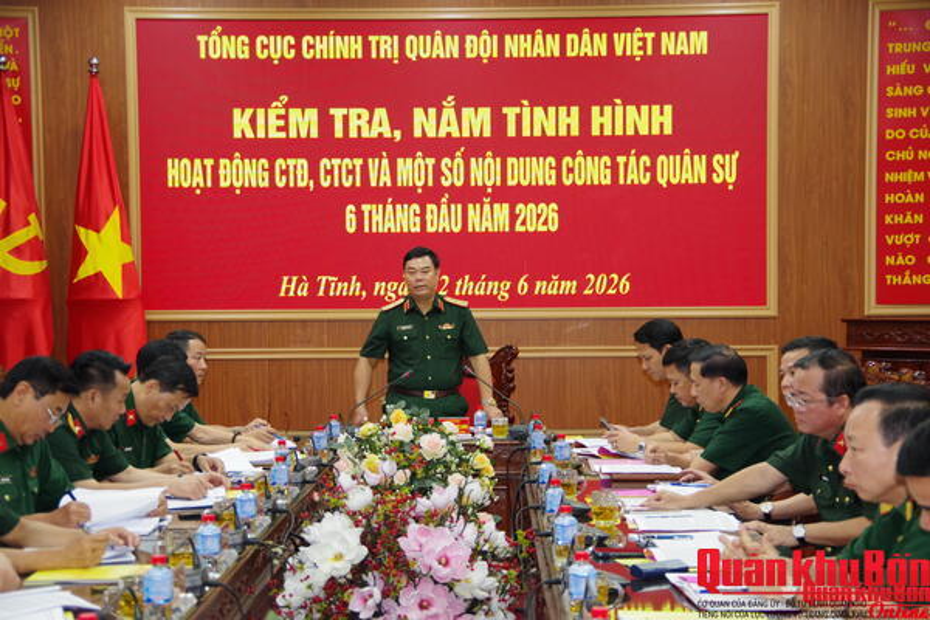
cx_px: 465
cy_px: 310
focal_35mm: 72
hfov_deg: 28.1
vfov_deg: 18.9
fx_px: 1860
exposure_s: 1/100
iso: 1600
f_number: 4.5
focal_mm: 48
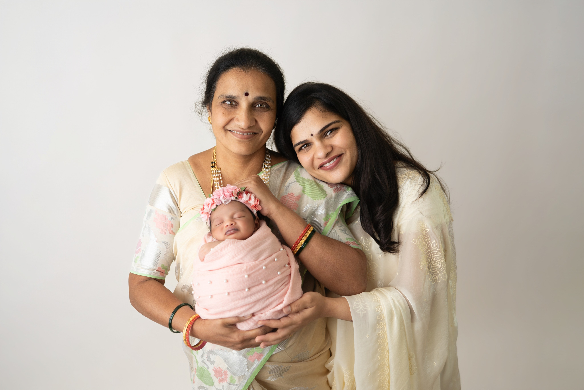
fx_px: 568
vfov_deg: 37.9
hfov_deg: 54.4
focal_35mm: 35
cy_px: 195
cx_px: 292
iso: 100
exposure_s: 1/160
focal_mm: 35
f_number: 2
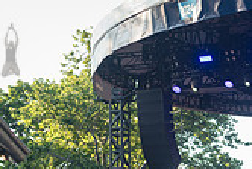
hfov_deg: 16.1
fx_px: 855
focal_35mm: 122
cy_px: 270
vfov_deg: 10.8
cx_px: 304
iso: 320
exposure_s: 1/500
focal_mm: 35
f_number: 3.5
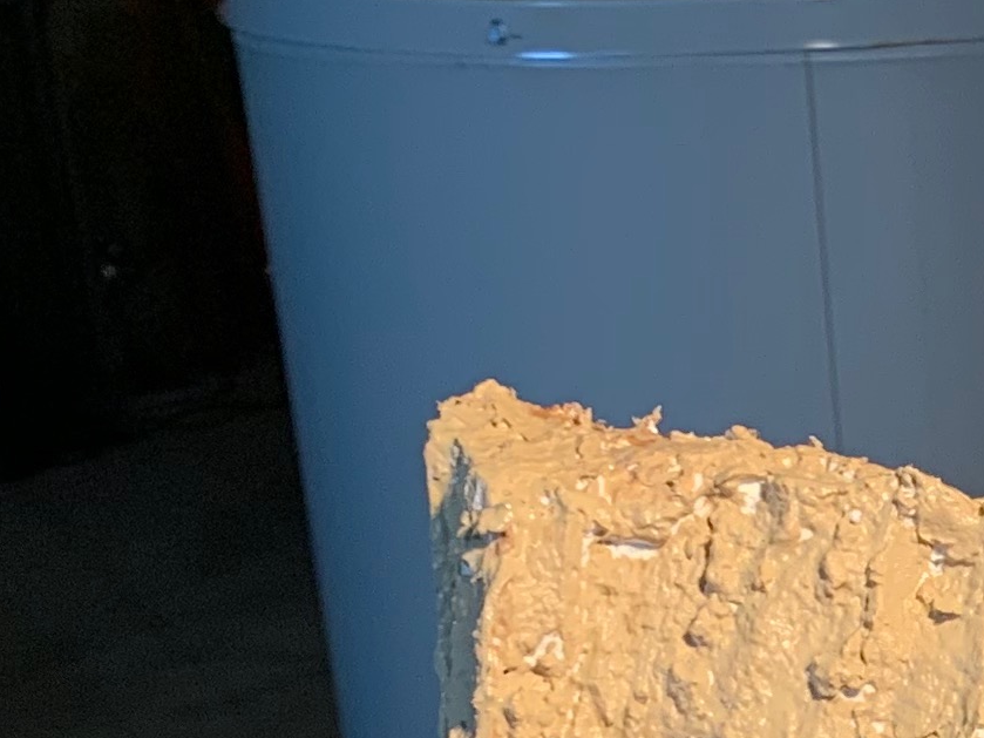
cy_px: 1675
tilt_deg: -29.2
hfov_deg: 14.9
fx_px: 3553
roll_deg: +1.3
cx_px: 1366
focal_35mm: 125
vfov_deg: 10.5
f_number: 1.8
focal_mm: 4.25
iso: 50
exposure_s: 1/60
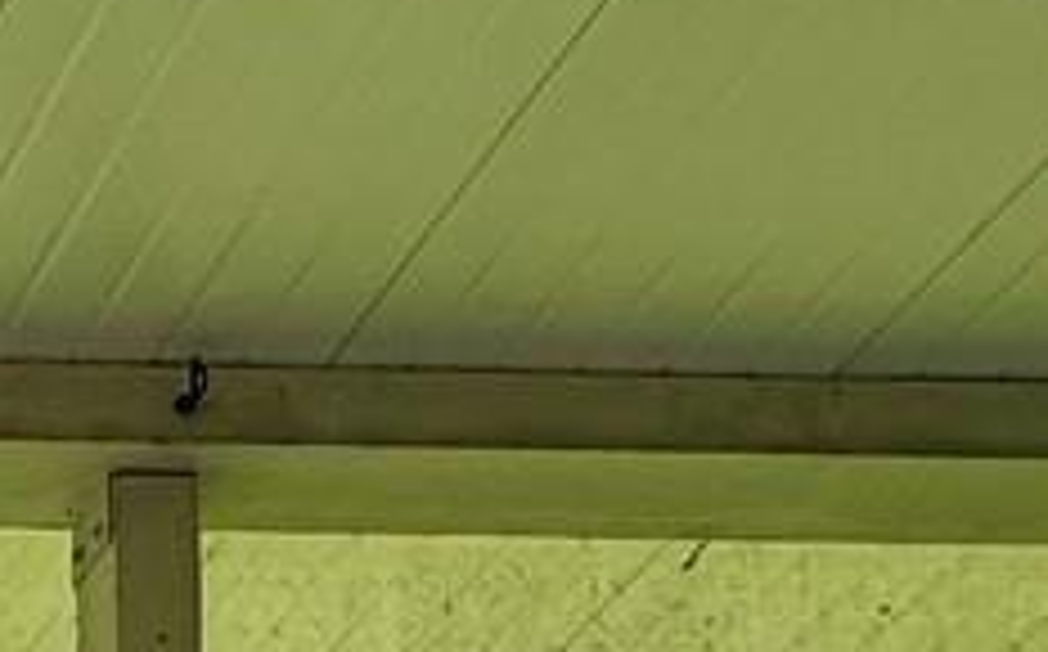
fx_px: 2910
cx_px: -1268
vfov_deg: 9.3
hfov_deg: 15.0
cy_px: 2127
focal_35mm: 102
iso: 40
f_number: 2.2
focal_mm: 2.22
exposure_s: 1/367
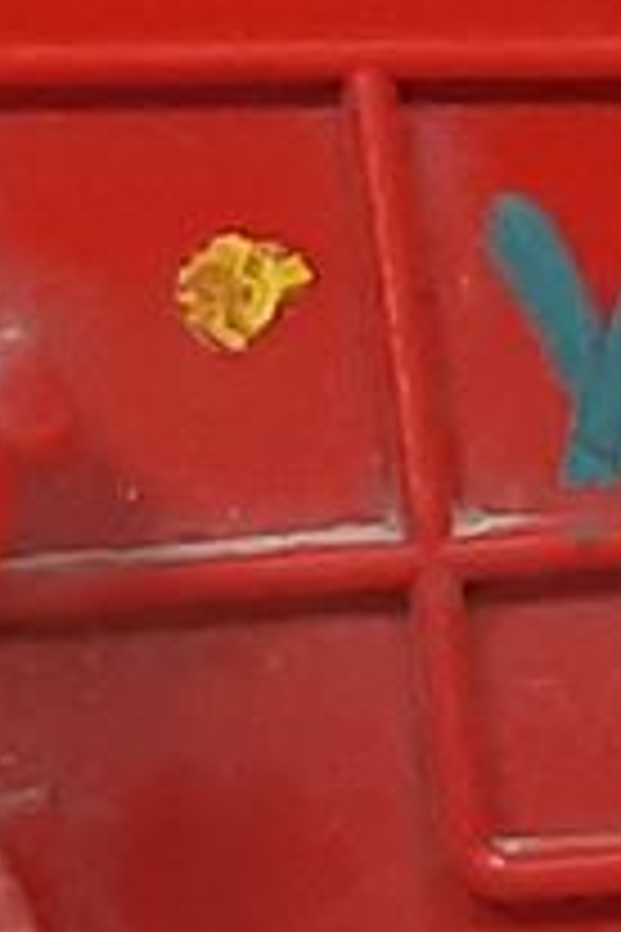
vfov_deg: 7.7
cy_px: 212
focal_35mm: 267
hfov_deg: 4.9
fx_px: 6908
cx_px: 1908
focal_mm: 3.93
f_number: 1.7
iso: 125
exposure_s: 1/50
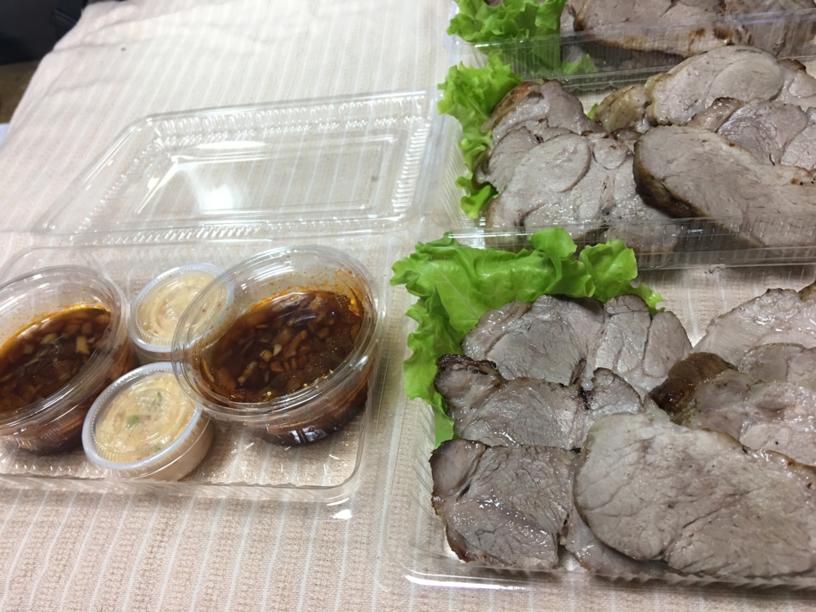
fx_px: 684
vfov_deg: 48.2
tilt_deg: -47.5
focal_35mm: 29
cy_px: 306
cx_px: 408
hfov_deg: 61.7
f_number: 2.2
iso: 50
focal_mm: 4.15
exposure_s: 1/15
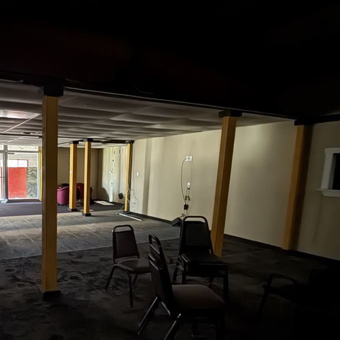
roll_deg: -1.1
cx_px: 57
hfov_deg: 55.5
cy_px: 207
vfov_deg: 60.3
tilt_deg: -8.7
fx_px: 289
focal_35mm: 26
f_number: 2.2
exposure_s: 1/8
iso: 3200
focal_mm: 2.22
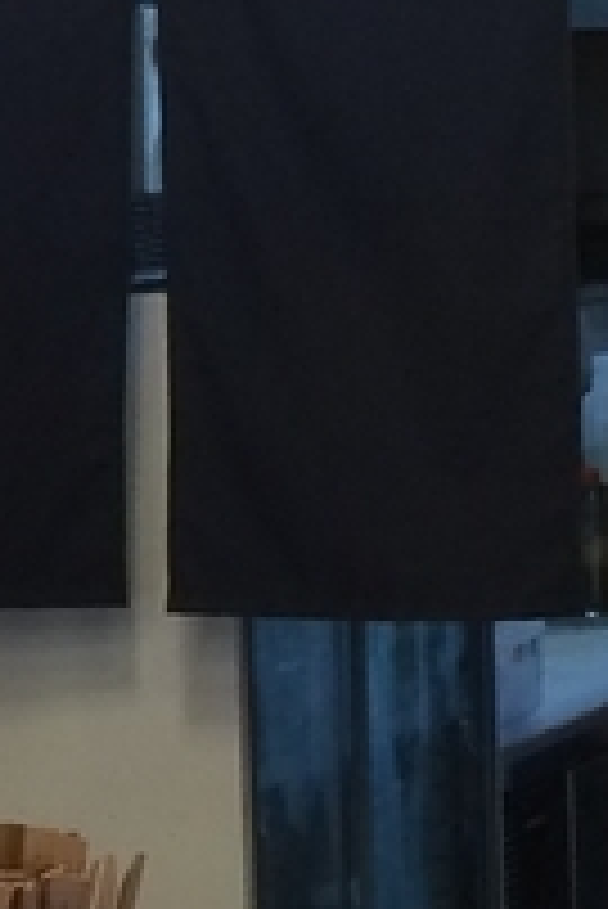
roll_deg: +4.6
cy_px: 598
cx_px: -531
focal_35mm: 179
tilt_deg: -6.2
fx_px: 4527
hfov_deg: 7.4
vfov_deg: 11.5
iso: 100
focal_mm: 4.15
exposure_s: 1/30
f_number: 2.2
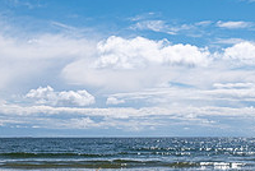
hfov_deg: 25.2
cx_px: 91
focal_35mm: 80
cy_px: 131
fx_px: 567
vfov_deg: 17.0
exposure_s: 1/1250
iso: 160
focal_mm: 18
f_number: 7.1
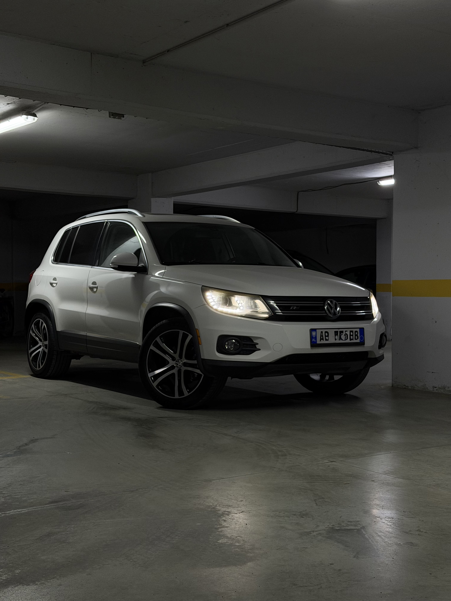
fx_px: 834
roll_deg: -0.5
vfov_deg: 39.7
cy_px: 300
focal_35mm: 48
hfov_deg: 30.3
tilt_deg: -0.9
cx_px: 226
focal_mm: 6.76
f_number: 1.78
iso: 250
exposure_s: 1/50
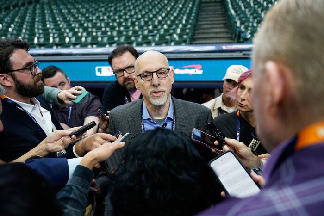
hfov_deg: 58.7
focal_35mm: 32
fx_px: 288
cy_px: 108
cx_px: 162
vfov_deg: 41.1
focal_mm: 32
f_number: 2.8
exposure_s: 1/800
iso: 1000
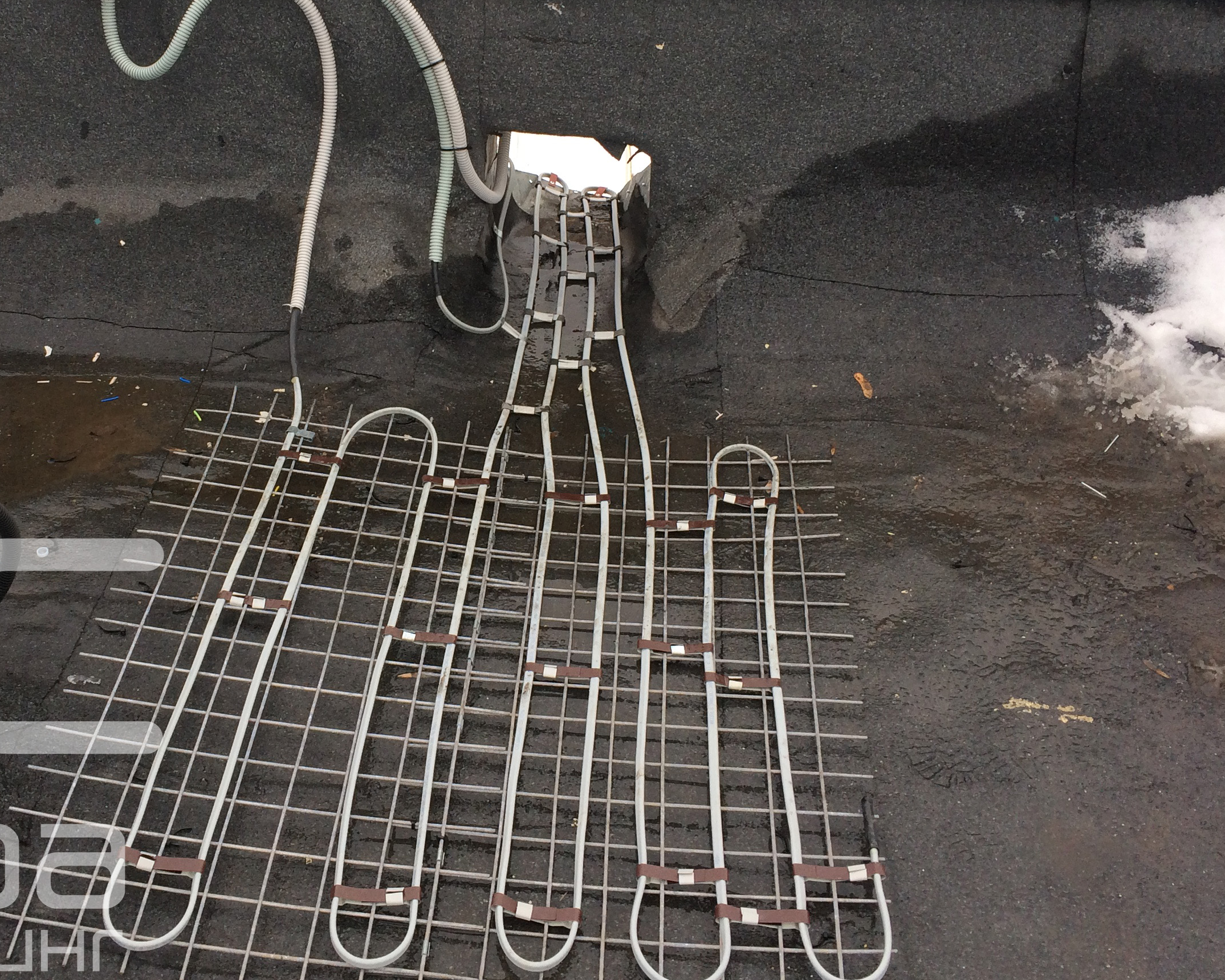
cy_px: 340
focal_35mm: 43
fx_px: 1559
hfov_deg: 42.5
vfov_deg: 34.6
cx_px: 434
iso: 64
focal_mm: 4.15
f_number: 2.2
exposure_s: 1/100
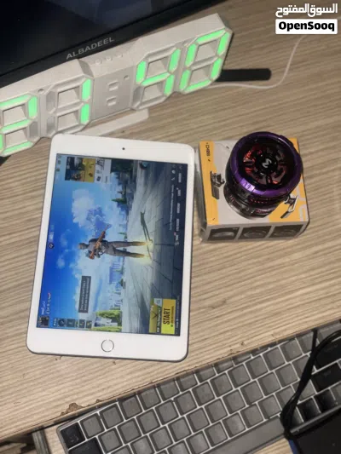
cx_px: 170
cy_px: 227
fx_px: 683
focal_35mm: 52
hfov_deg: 28.0
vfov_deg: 36.8
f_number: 2
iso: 40
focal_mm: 6
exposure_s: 1/86
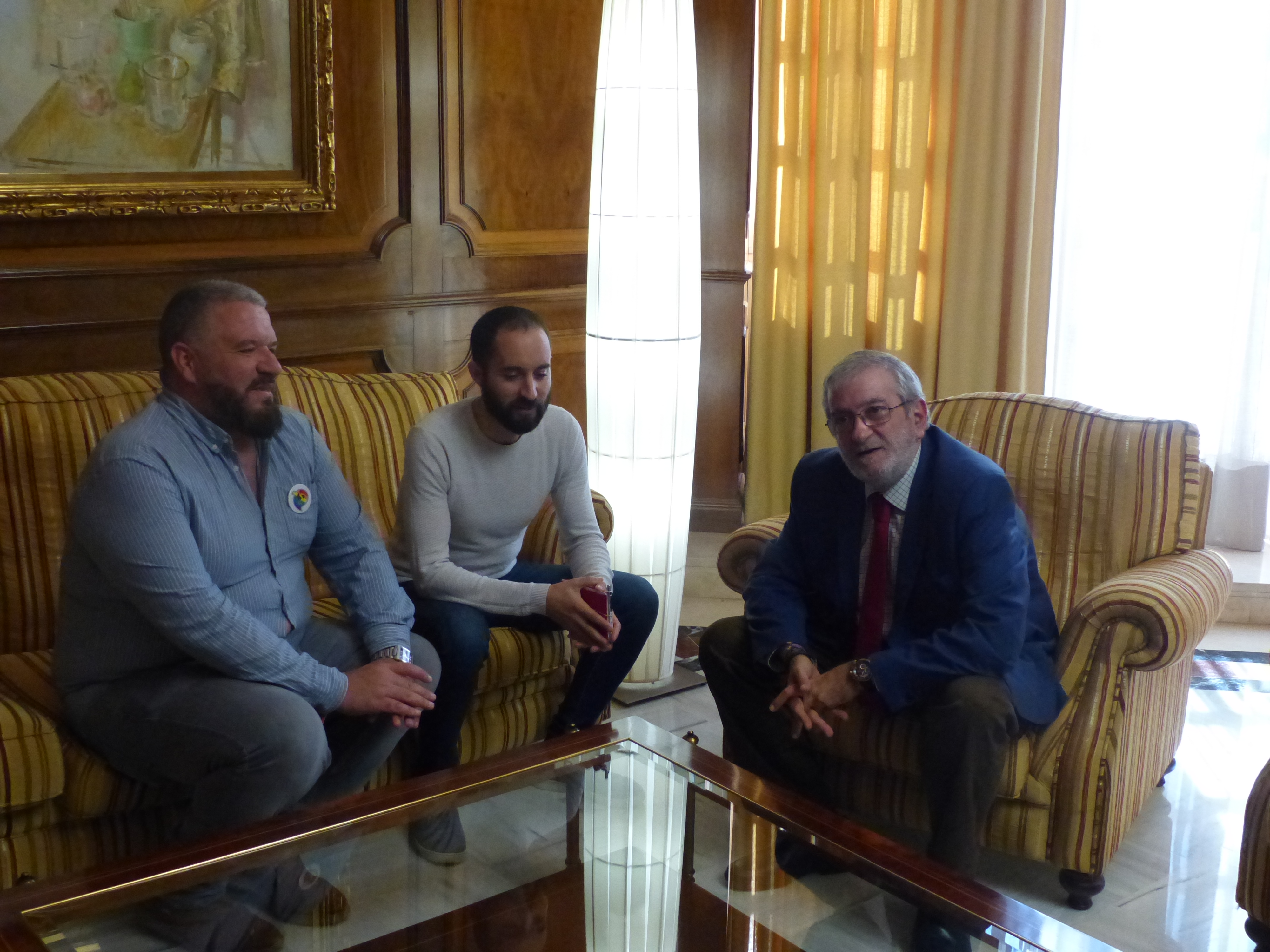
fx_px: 1468
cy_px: 476
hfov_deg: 46.8
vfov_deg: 36.0
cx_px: 635
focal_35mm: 40
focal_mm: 7.1
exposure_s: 1/320
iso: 800
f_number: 2.8
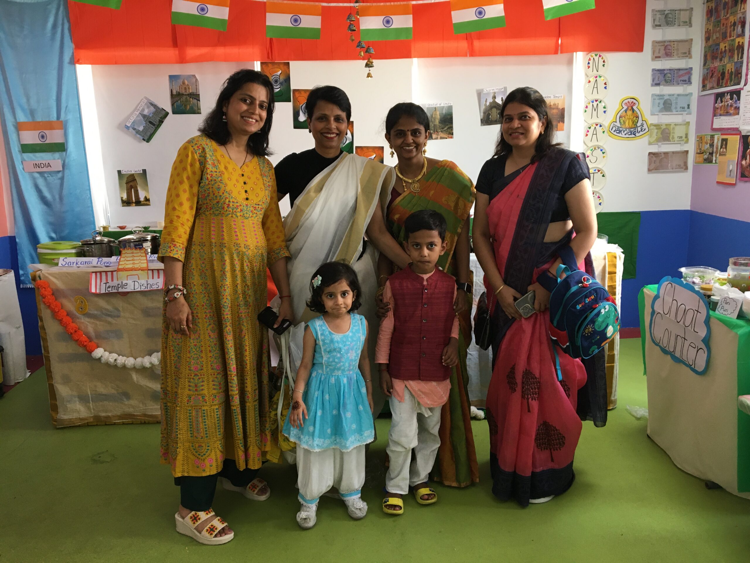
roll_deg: +1.4
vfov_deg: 48.2
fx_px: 628
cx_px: 375
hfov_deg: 61.7
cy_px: 282
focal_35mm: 29
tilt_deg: -12.4
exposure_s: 1/30
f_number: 2.2
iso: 40
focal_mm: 4.15
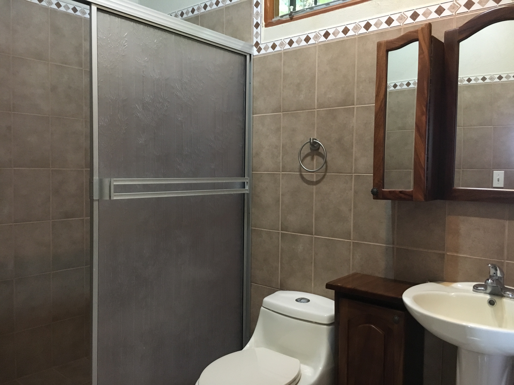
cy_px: 192
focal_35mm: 29
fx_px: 431
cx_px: 257
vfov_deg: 48.2
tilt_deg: -3.8
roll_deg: -0.4
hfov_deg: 61.7
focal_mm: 4.15
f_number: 2.2
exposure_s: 1/15
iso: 250
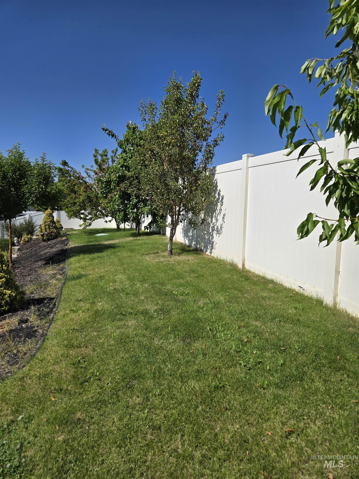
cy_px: 240
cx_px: 180
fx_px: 318
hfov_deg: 58.9
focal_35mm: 23
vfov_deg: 73.9
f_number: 1.8
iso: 25
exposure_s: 1/3628
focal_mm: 5.4
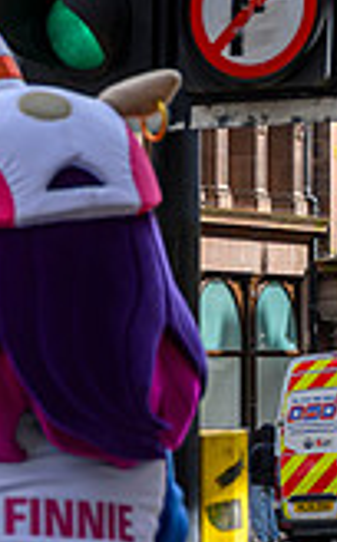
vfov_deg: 10.5
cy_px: 639
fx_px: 2905
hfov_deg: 6.4
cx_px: -377
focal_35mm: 197
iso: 500
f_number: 4.5
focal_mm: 40
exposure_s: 1/1000
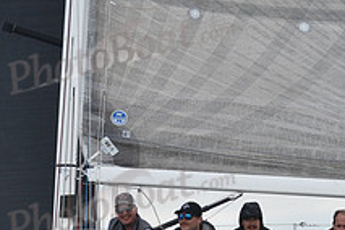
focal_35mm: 191
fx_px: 1830
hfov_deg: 10.7
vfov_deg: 7.1
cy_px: 263
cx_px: 321
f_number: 2.8
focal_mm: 70
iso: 500
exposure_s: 1/640
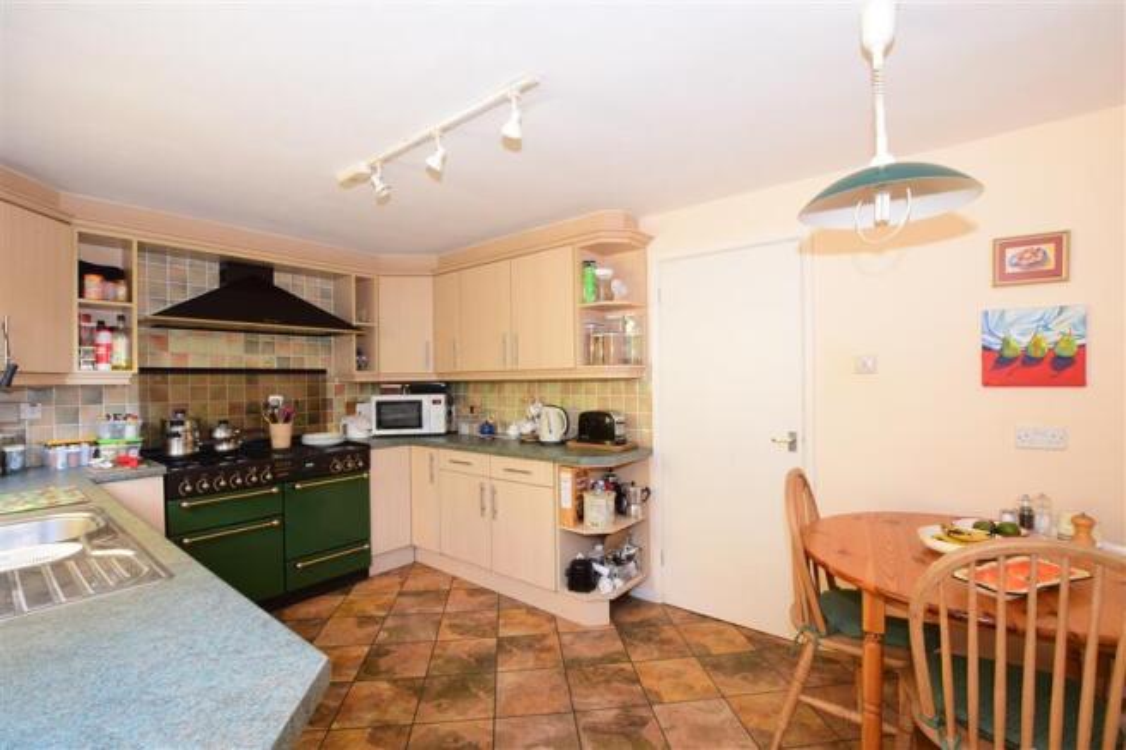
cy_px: 375
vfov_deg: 77.3
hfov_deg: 100.4
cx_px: 563
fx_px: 469
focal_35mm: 15
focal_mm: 10
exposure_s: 1.3
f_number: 18
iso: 500
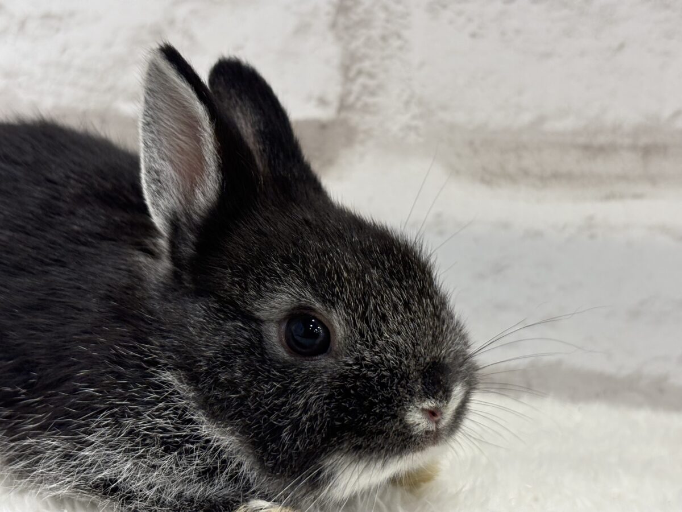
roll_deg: -1.7
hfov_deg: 36.8
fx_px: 1024
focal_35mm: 52
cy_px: 256
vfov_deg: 28.0
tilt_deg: -6.3
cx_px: 341
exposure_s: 1/100
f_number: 1.6
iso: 200
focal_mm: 5.96
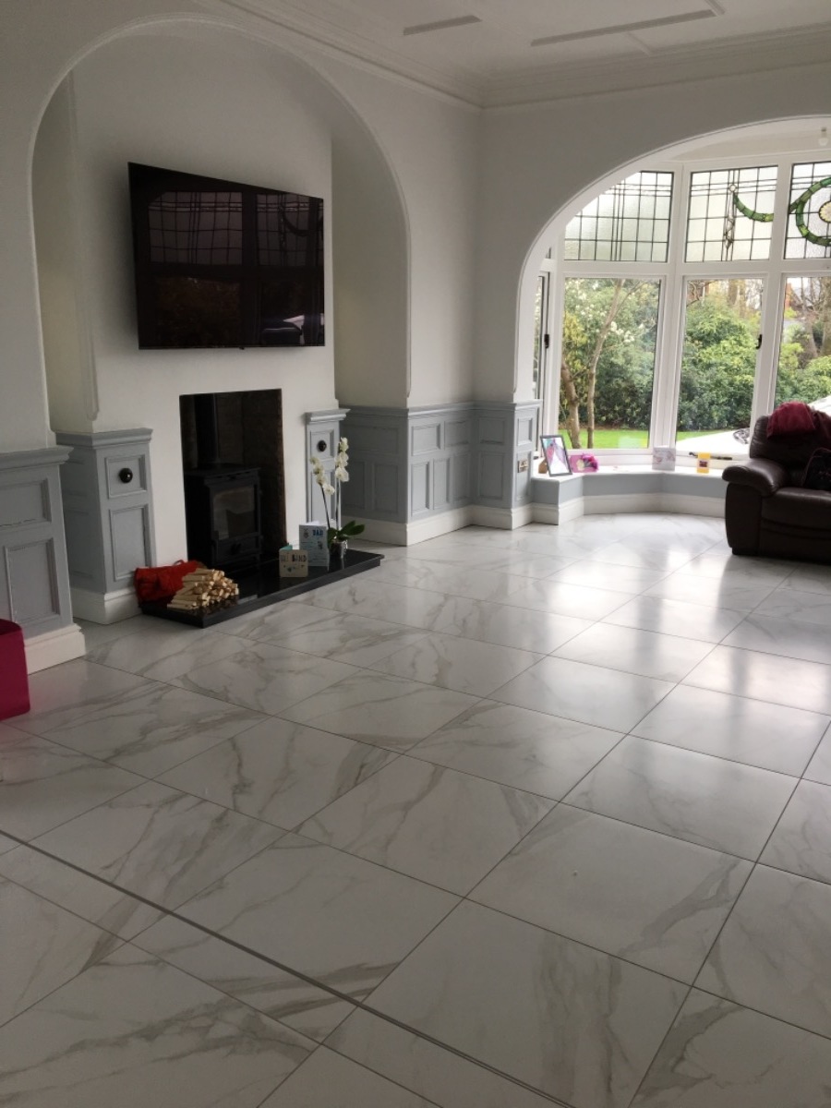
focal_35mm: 29
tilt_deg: -12.6
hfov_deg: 48.2
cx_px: 416
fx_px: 928
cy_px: 554
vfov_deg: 61.7
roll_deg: -0.4
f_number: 2.2
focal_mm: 4.15
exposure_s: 1/100
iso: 32
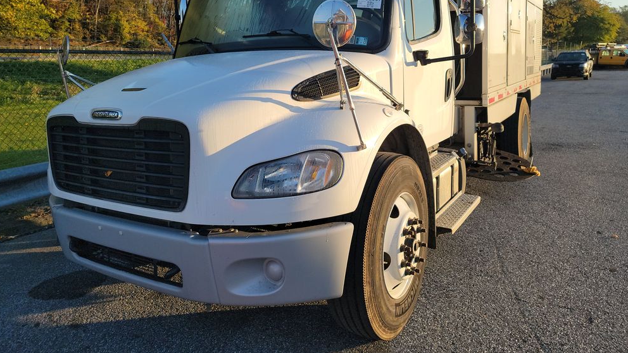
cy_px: 115
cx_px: 315
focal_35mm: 27
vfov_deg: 42.3
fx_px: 450
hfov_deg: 69.9
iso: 50
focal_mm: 6.7
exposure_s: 1/435
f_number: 1.8
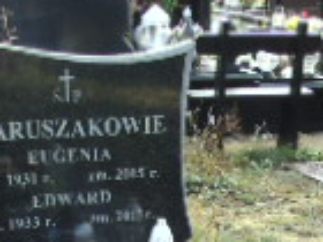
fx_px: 1064
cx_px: 263
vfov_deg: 11.9
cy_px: 445
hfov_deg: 17.1
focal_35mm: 114
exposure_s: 1/125
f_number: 3.4
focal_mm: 4.4
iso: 80
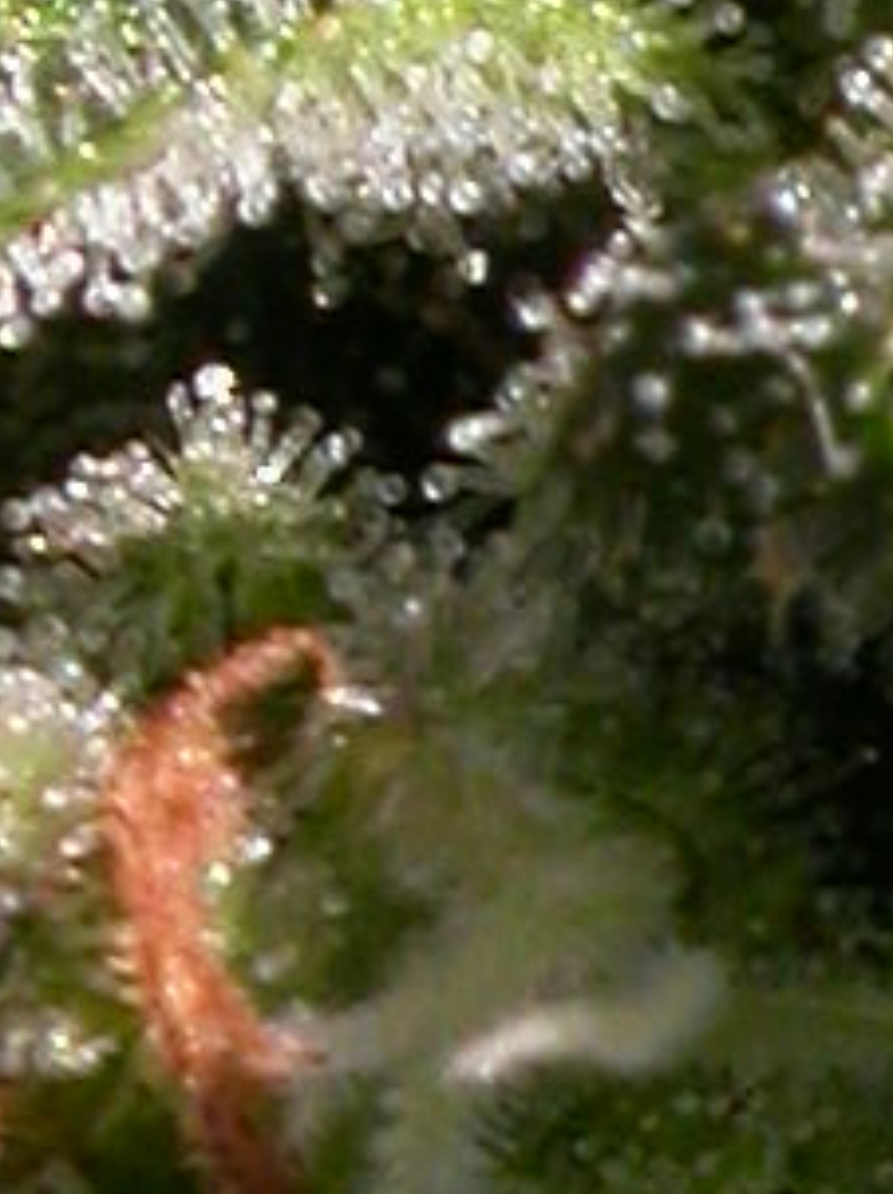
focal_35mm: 550
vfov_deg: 3.6
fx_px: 18945
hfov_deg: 2.7
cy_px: 1052
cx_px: 1205
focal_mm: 15.1
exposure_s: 1/268
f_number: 6.8
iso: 100
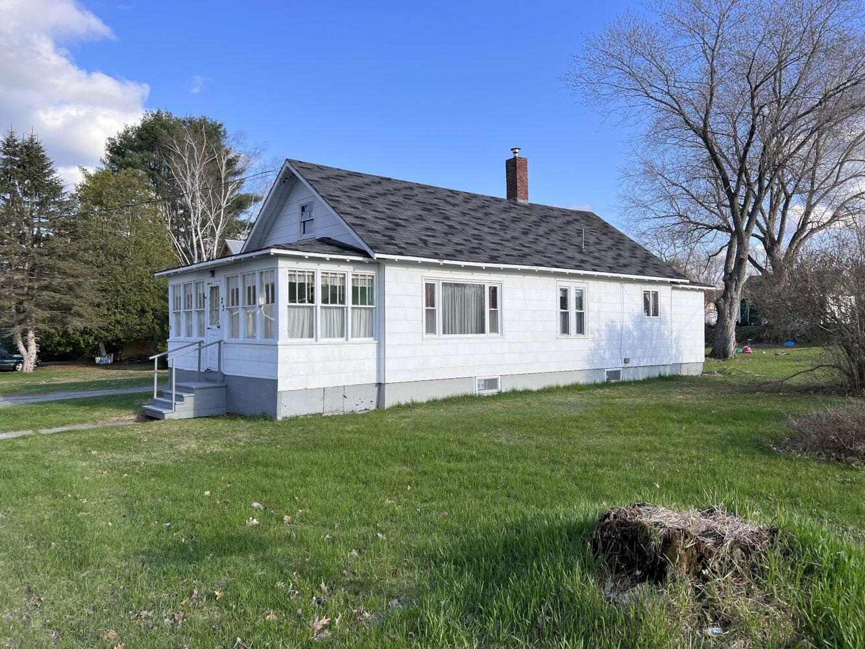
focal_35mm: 26
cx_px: 432
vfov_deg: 53.1
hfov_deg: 67.3
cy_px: 324
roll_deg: +0.4
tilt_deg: +0.3
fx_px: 650
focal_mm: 5.7
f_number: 1.5
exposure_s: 1/2762
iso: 50
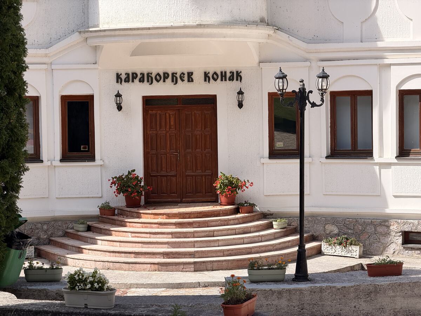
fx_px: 1216
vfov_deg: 14.8
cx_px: 210
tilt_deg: -3.2
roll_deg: -0.9
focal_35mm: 100
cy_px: 158
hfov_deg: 19.6
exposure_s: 1/638
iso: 40
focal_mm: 16.89
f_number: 2.8
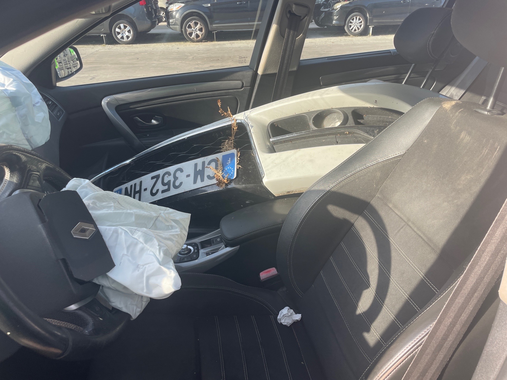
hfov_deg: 67.3
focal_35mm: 26
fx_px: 381
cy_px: 190
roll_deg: +1.3
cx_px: 254
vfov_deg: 53.1
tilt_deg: -27.7
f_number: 1.6
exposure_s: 1/409
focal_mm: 4.2
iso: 32
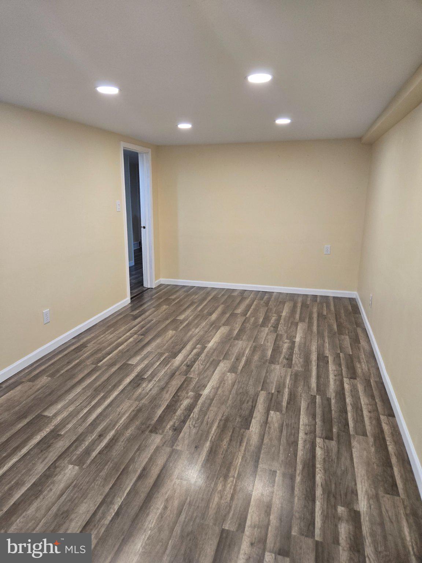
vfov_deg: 73.9
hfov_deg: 58.9
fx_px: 374
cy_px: 282
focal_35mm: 23
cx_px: 211
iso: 200
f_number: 1.8
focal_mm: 5.4
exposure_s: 1/120
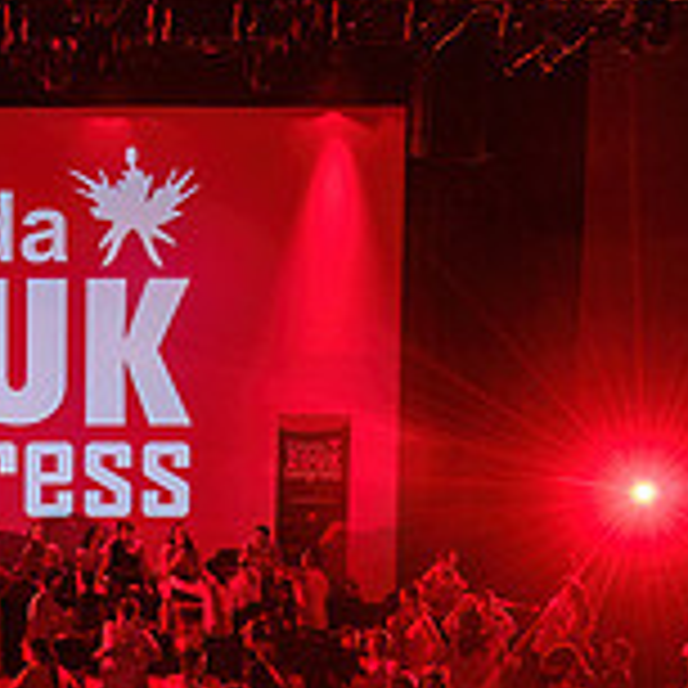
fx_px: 2563
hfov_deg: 14.9
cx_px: -56
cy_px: 692
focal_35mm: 114
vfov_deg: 15.0
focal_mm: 34
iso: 1000
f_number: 3.5
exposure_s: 1/40
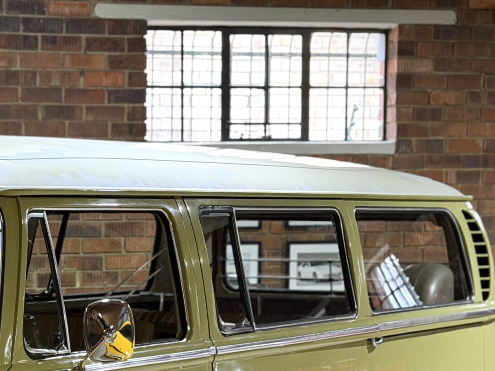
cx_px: -9
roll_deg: +0.3
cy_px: 423
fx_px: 1630
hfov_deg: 16.9
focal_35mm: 114
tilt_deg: -7.2
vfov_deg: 12.7
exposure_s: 1/33
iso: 250
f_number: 1.78
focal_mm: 6.76
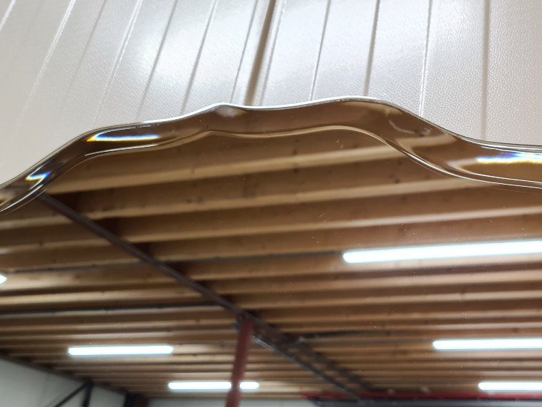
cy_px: 227
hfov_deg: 44.3
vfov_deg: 35.1
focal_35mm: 41
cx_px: 405
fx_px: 642
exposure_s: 1/50
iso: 125
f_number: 1.8
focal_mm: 5.4
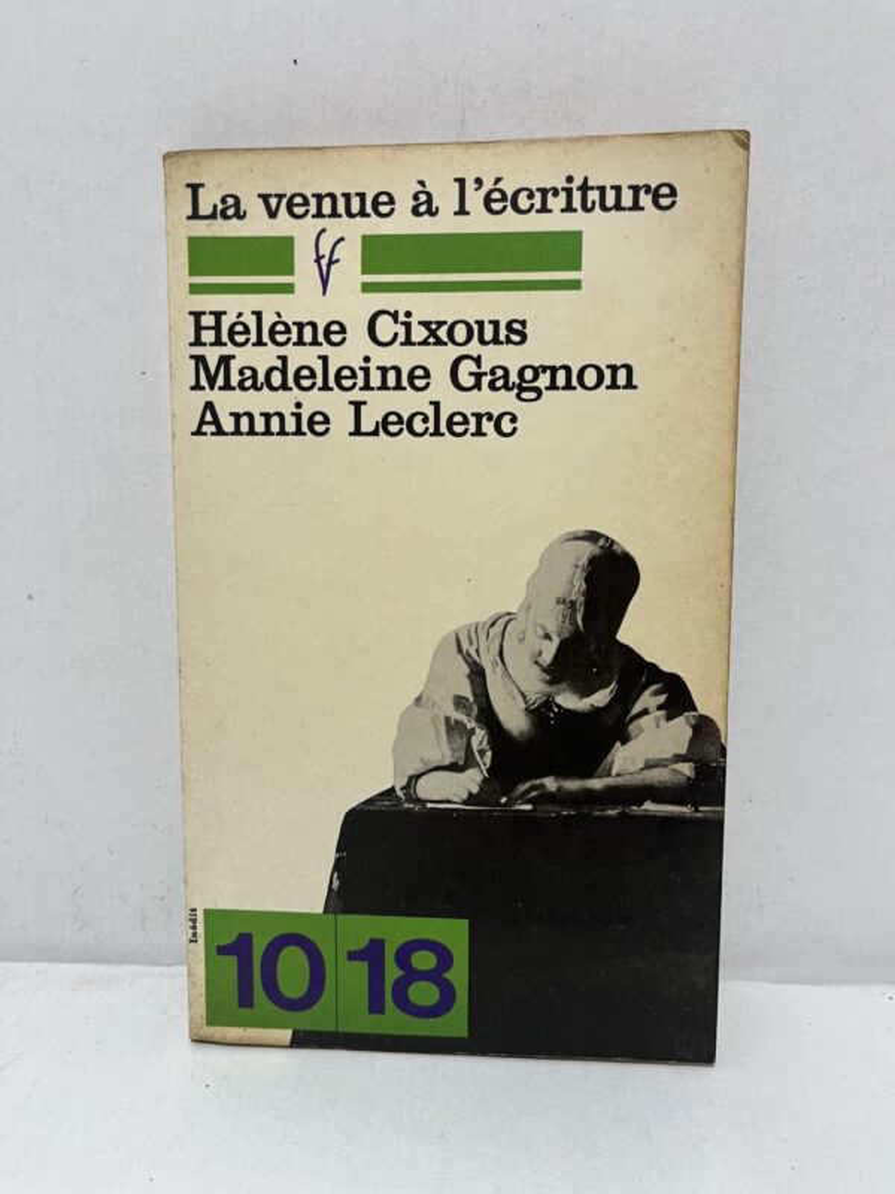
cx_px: 448
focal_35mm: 26
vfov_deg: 67.3
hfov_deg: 53.1
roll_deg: -1.2
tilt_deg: -13.6
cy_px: 597
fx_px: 896
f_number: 1.6
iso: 64
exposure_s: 1/50
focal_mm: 5.1
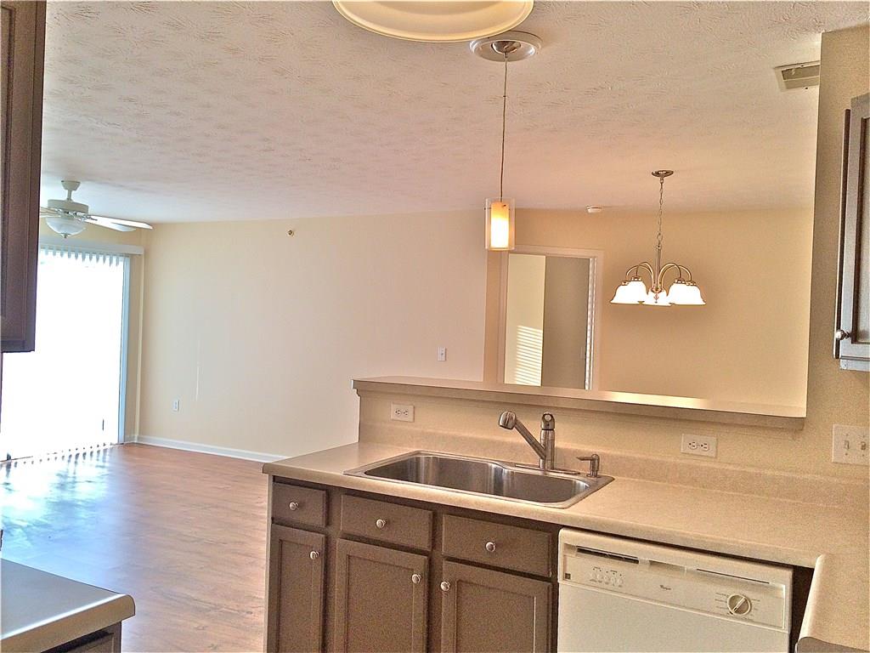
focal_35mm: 30
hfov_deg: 60.0
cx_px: 435
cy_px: 326
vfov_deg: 46.8
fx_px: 754
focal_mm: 4.12
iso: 50
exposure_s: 1/120
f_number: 2.2
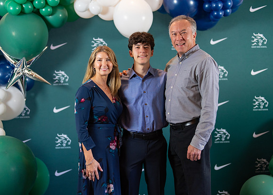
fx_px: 423
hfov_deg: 35.8
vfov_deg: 25.9
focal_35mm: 55
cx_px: 136
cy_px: 98
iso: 500
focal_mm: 50
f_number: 1.2
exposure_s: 1/400
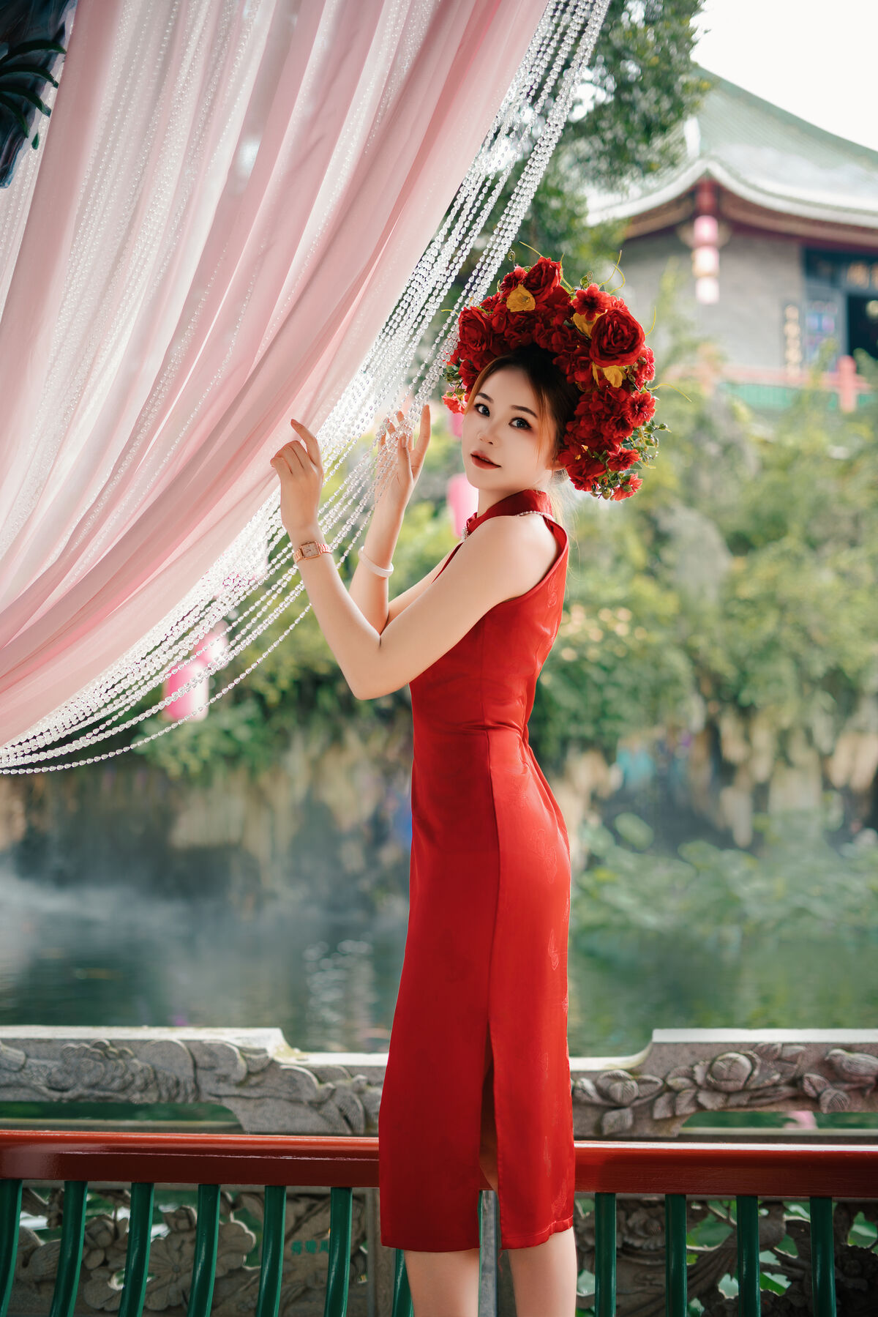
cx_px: 439
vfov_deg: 39.6
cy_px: 658
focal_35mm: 50
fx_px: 1828
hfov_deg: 27.0
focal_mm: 50
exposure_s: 1/200
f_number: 2
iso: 100
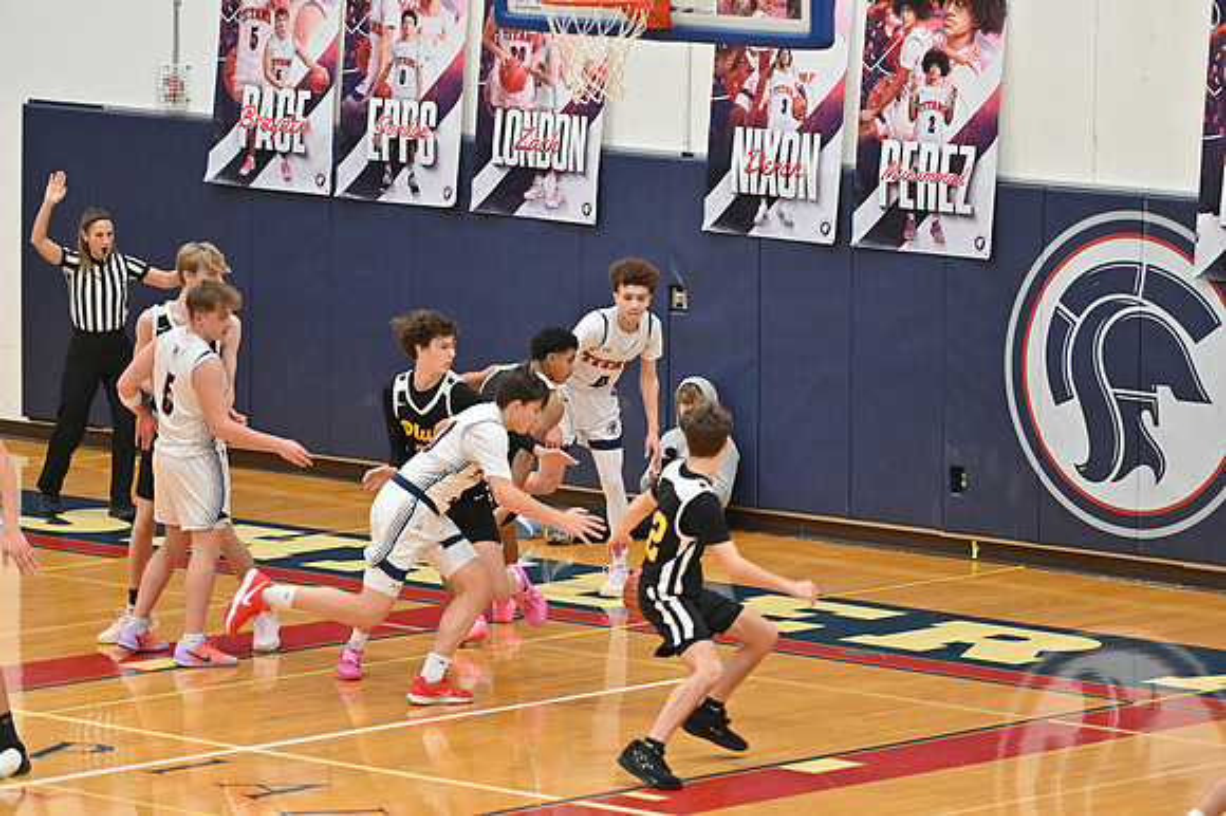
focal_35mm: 200
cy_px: 408
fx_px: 6807
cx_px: 613
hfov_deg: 10.3
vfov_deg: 6.9
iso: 3200
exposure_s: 1/500
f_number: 4
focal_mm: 200
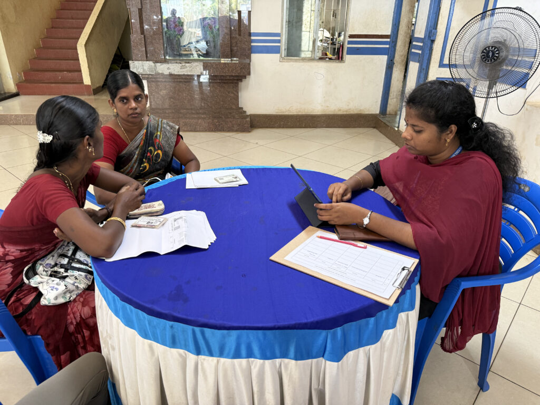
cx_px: 270
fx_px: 374
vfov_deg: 56.8
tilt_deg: -24.8
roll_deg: +0.6
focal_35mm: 24
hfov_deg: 71.6
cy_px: 202
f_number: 1.78
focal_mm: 6.76
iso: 250
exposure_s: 1/50
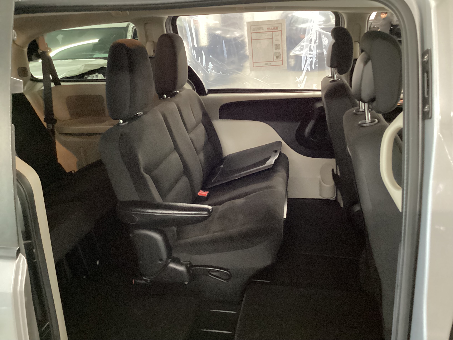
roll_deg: +3.1
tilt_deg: -22.9
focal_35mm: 31
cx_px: 226
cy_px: 170
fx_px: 406
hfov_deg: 58.4
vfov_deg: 45.4
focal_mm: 3.3
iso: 640
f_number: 2.4
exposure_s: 1/20
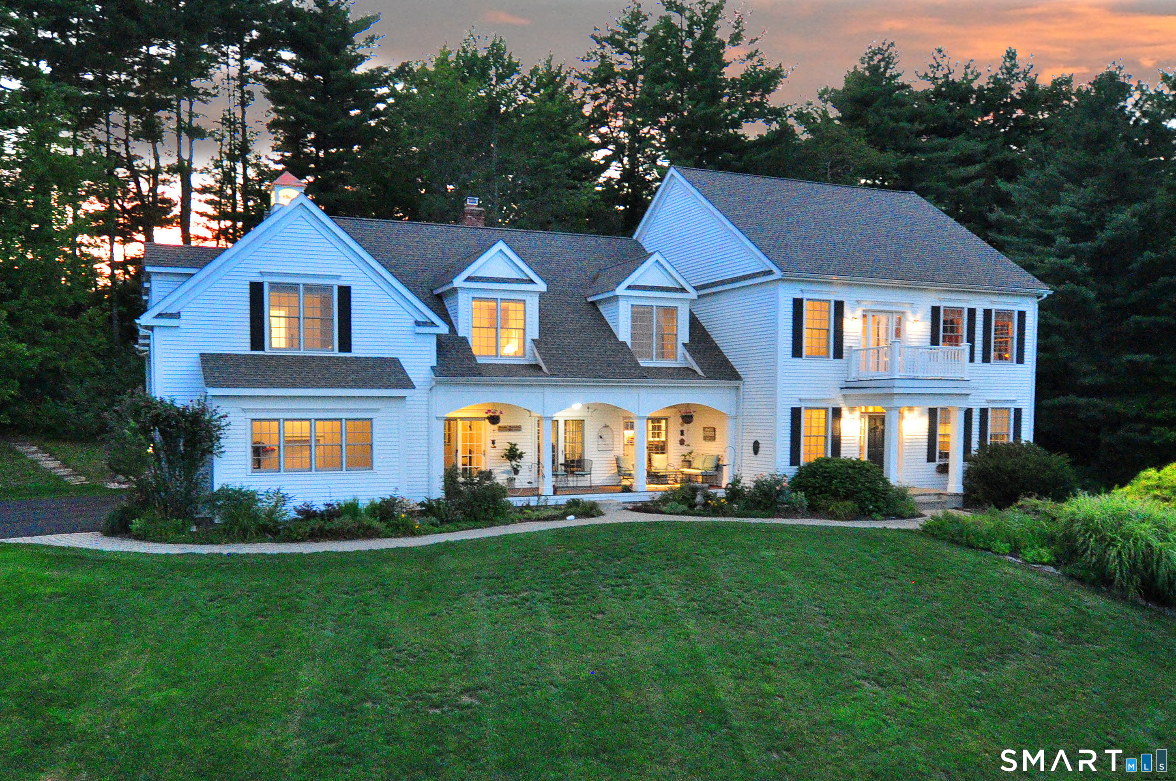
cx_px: 588
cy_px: 390
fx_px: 636
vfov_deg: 63.1
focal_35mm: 20
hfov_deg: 85.5
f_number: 4
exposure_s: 1/40
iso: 3200
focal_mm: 13
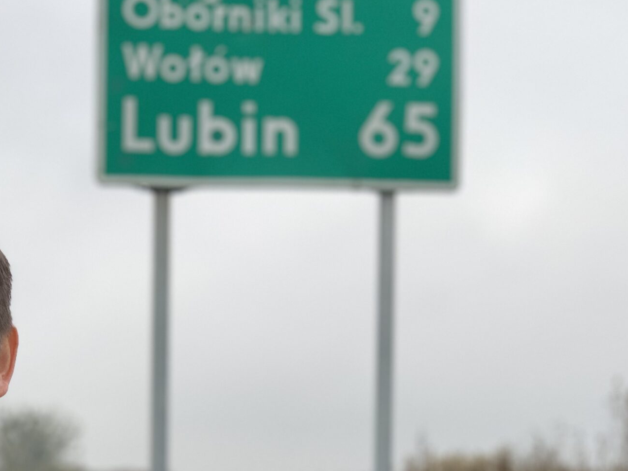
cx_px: 209
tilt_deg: +4.6
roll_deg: -1.1
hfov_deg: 19.0
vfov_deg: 14.2
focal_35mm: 103
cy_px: 418
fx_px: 1869
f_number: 2.4
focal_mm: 6
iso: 32
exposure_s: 1/122
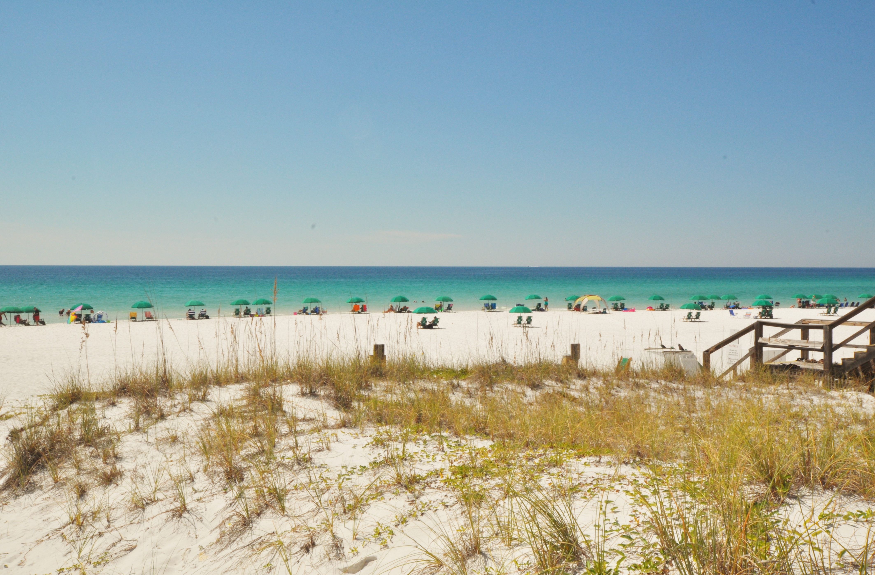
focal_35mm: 36
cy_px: 288
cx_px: 438
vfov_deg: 36.6
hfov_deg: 53.3
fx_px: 871
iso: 200
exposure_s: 1/200
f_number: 22
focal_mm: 24
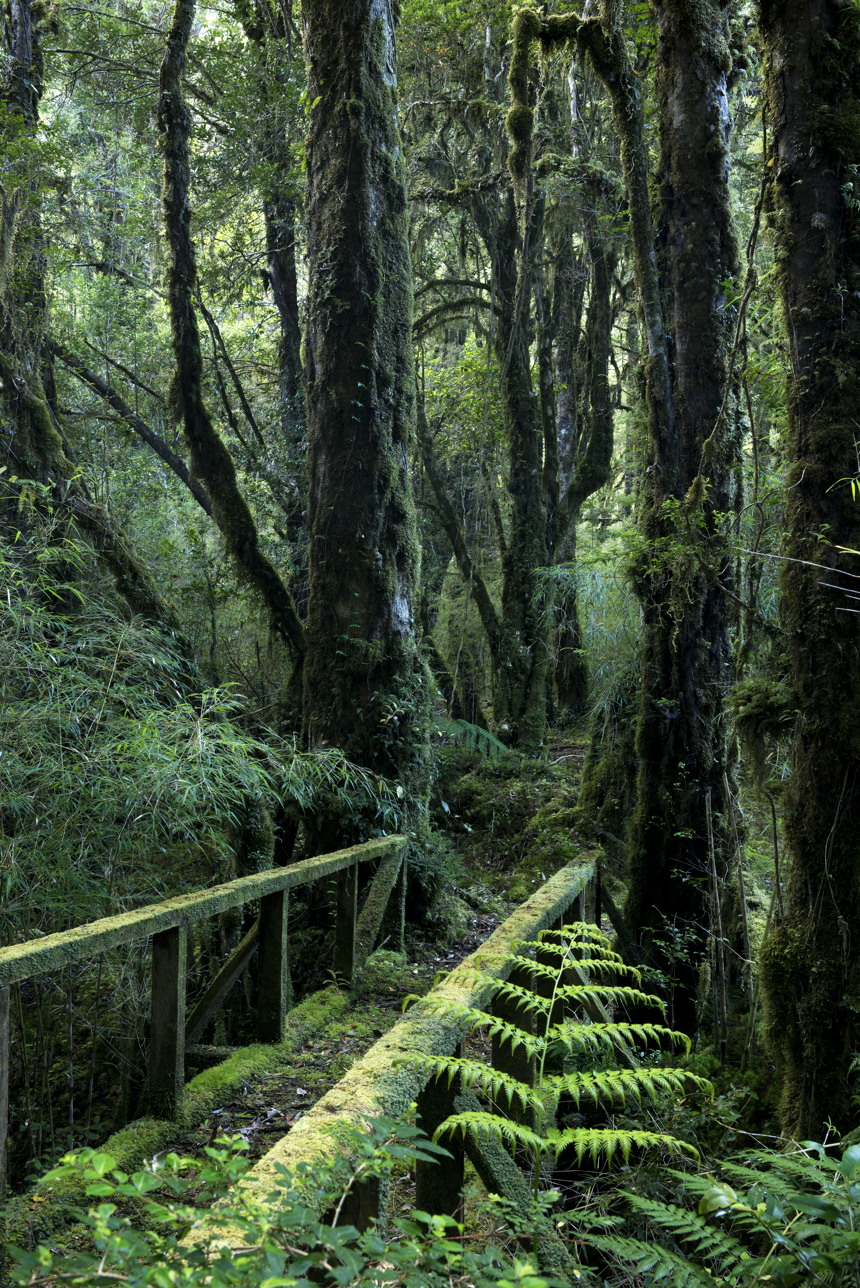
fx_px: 1146
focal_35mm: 32
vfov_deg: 58.7
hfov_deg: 41.1
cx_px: 430
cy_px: 644
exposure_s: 6
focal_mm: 32
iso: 200
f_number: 13
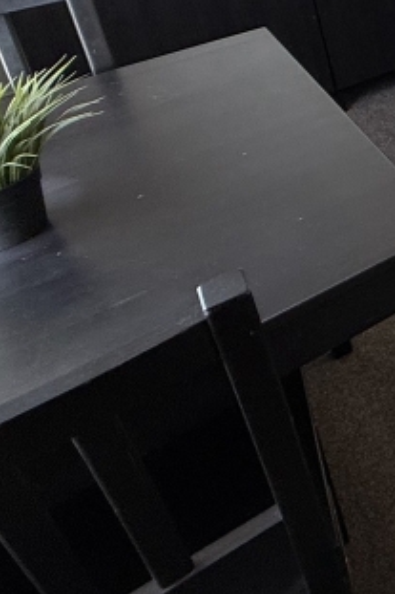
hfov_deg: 18.3
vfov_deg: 35.5
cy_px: -50
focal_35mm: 48
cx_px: 798
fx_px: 791
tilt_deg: -21.7
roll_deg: +0.0
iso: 125
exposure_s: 1/99
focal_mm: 2.22
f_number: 2.2
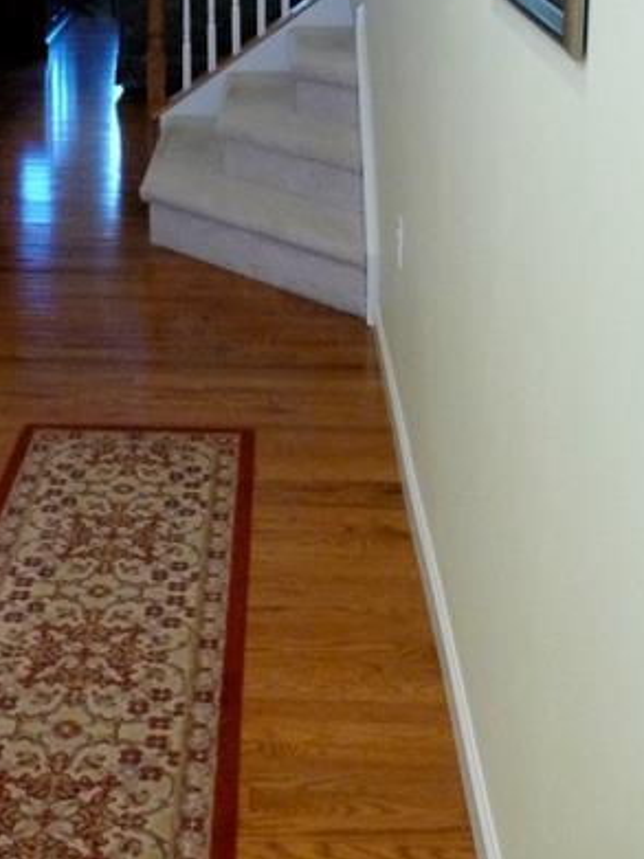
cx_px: 138
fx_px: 1365
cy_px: 70
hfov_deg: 26.1
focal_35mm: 55
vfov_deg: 33.0
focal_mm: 4.7
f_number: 3.3
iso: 400
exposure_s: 1/30
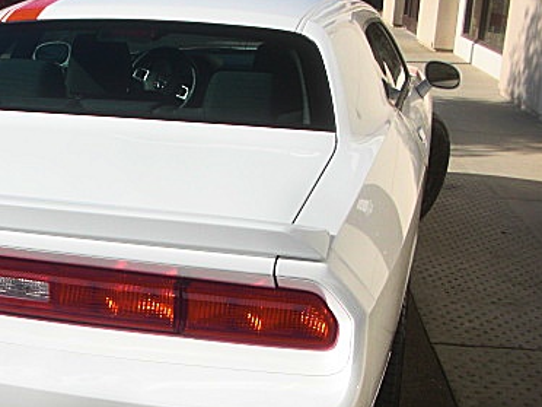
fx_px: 971
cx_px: 115
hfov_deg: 30.5
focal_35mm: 62
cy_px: 260
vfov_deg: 23.6
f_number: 7.9
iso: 50
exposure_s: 1/200
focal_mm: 6.3
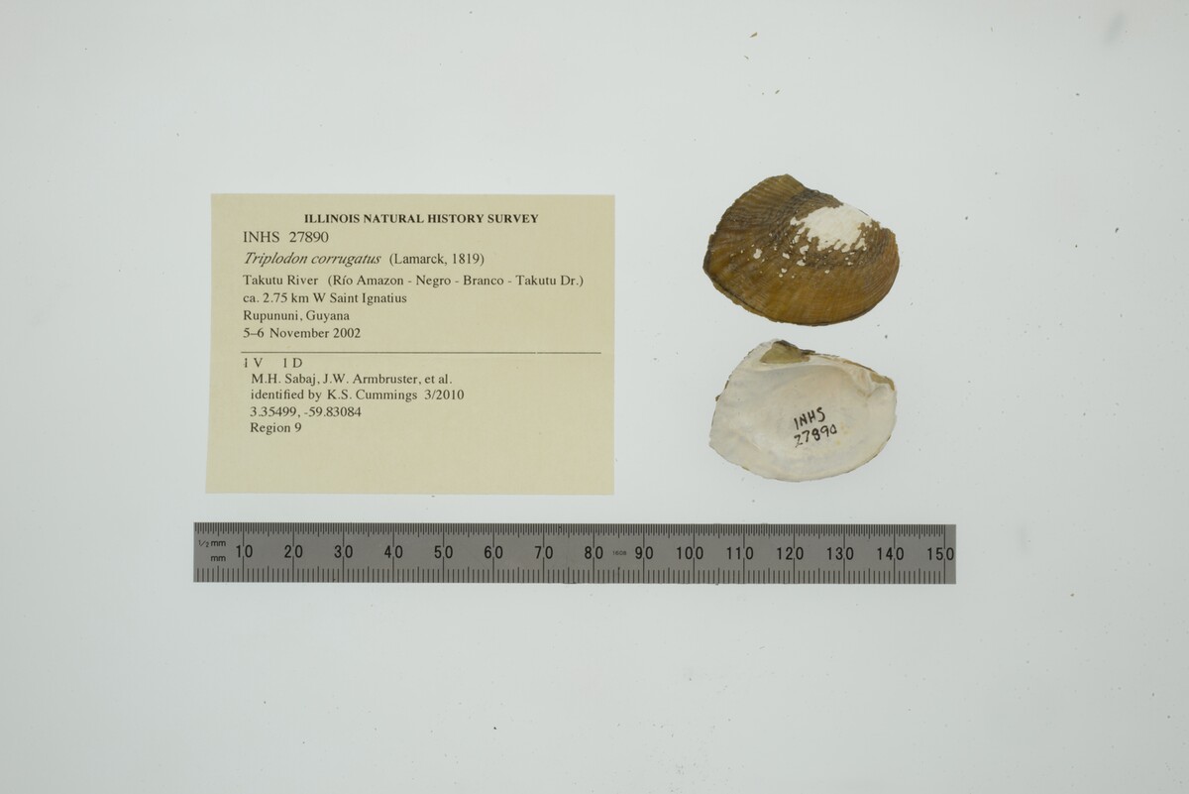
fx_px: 1982
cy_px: 397
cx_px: 594
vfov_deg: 22.6
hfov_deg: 33.4
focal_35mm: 60
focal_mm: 60
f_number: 32
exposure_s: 1/13
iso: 100
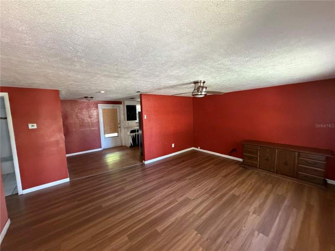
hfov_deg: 102.1
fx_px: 135
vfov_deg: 85.7
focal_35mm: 14
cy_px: 126
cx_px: 168
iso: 640
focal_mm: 2.22
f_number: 2.2
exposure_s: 1/60
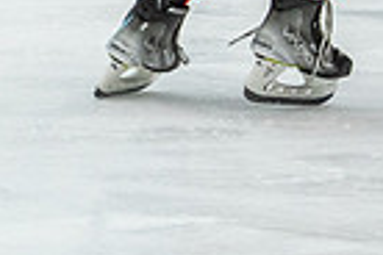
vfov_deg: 1.4
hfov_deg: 2.1
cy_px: -211
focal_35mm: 967
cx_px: -478
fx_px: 10287
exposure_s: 1/640
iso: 1100
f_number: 2.8
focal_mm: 116
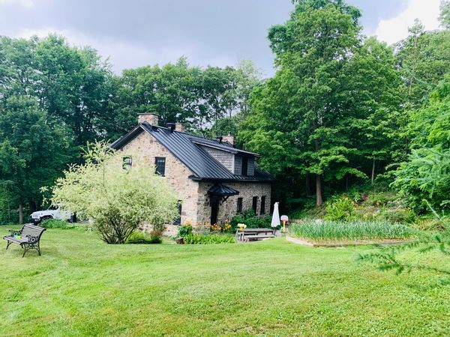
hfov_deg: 67.3
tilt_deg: +0.0
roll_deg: -3.5
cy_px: 168
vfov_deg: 53.1
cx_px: 225
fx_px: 338
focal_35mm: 26
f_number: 1.8
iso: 25
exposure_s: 1/121
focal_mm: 4.25
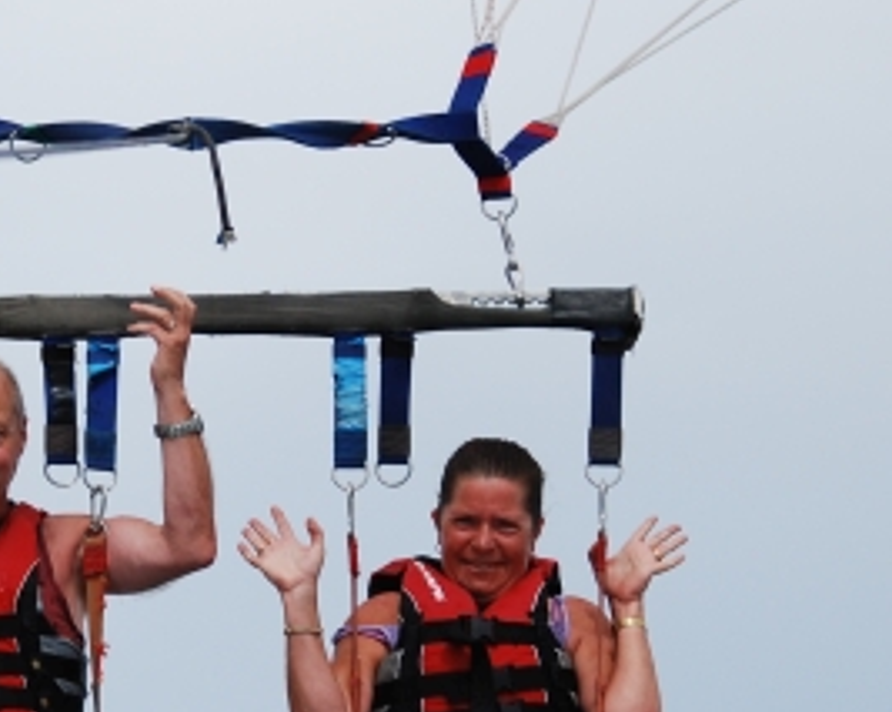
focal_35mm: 573
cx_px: 154
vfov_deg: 2.7
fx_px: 15110
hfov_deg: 3.4
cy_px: 669
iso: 140
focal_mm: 140
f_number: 4.8
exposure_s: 1/1000
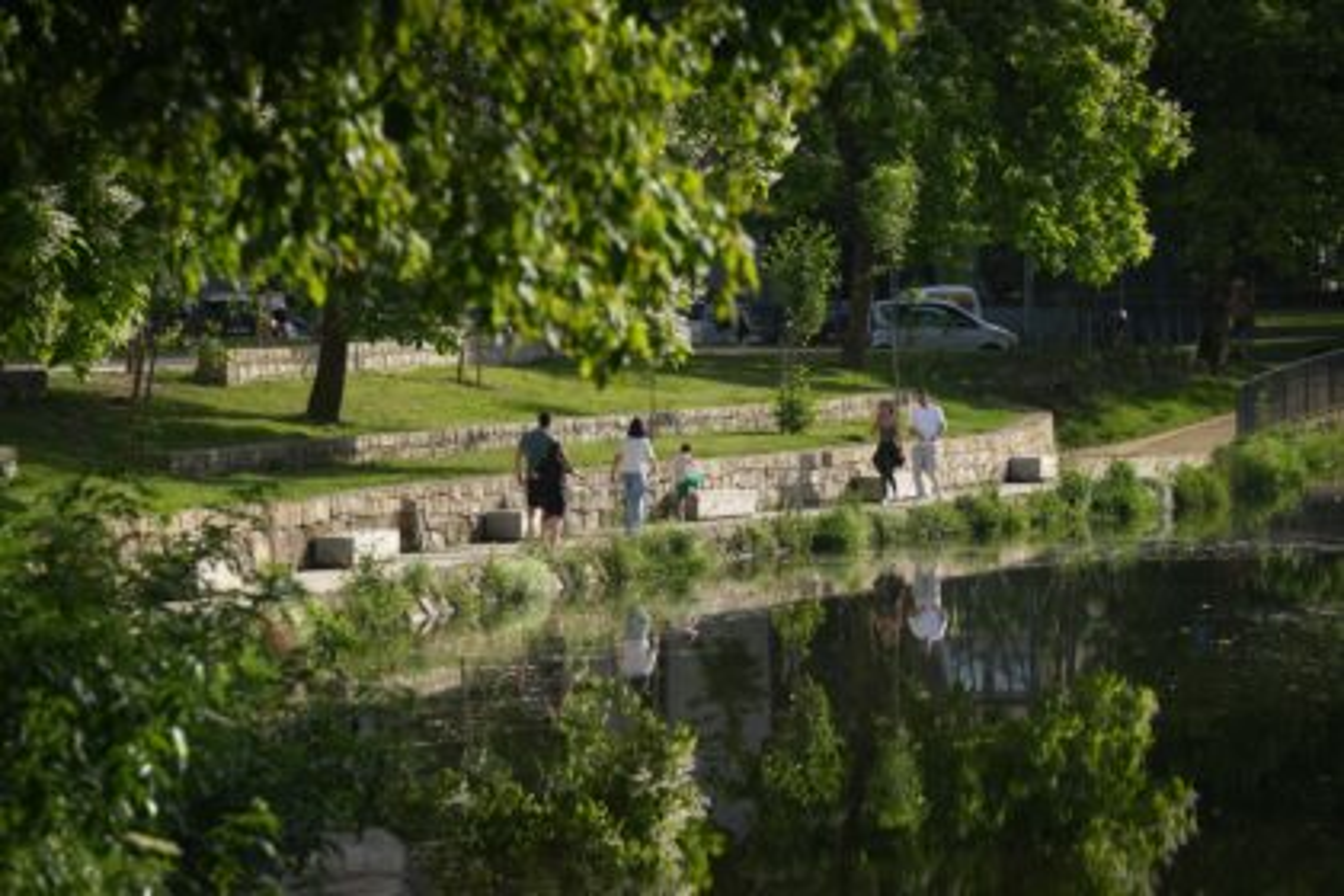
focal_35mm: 200
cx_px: 672
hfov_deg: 10.3
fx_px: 7466
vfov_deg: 6.9
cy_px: 448
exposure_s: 1/4000
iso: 1250
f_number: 6.3
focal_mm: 200
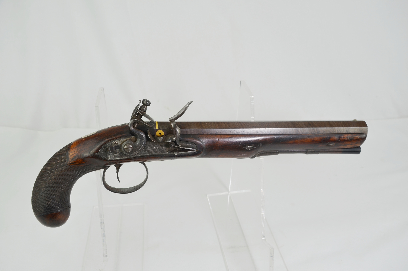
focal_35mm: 33
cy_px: 136
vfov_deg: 39.8
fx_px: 373
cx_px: 204
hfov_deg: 57.3
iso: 200
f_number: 5.6
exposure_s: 1/125
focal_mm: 22
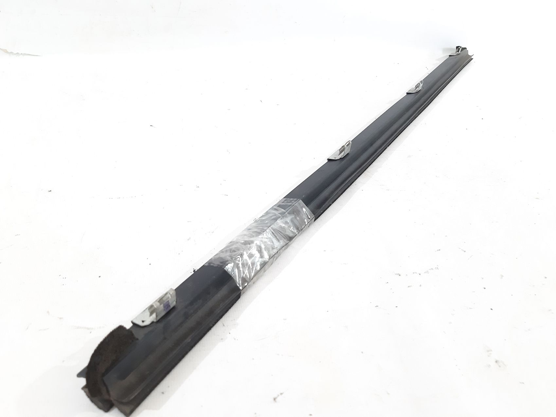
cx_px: 278
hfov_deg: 65.3
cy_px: 208
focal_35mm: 27
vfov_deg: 51.3
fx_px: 434
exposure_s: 1/50
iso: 200
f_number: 1.7
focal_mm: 3.93
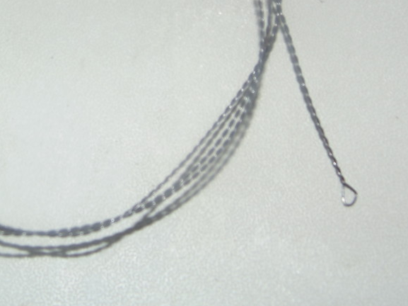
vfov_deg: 14.2
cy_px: 38
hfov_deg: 18.9
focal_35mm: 103
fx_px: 1213
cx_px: 78
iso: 80
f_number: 3.9
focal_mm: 10.4
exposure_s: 1/50
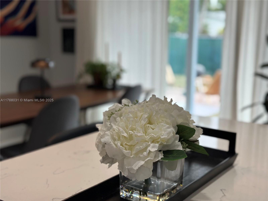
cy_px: 100
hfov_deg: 39.7
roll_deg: -0.8
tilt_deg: -9.7
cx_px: 134
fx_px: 372
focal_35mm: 48
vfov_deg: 30.3
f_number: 1.78
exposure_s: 1/487
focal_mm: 6.86
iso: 80
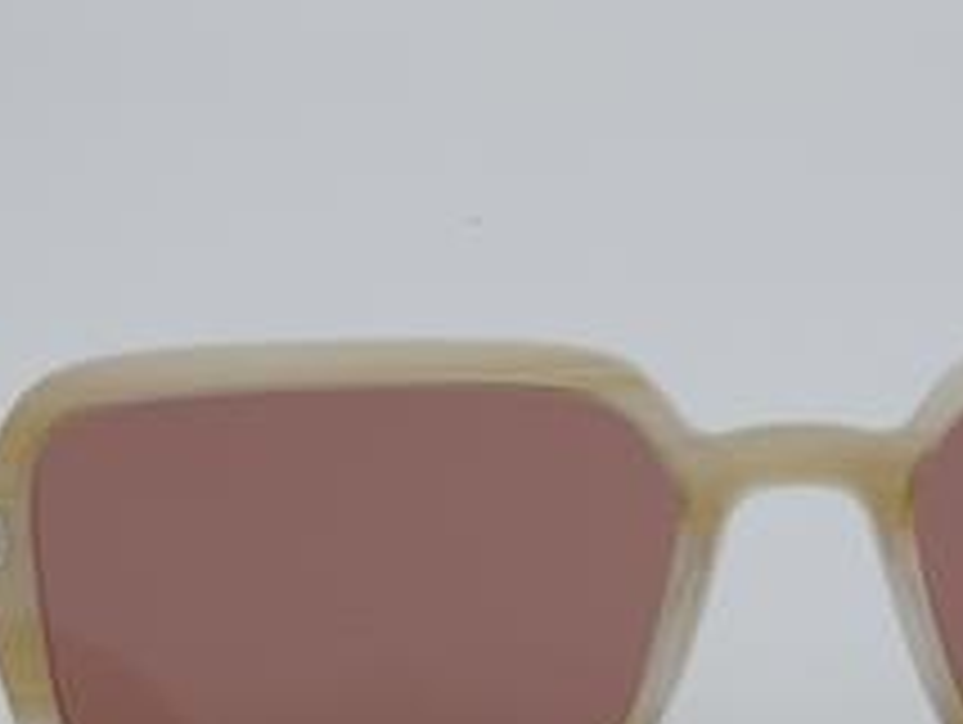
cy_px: 558
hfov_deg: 13.3
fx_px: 4119
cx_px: 806
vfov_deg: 10.0
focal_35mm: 148
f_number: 32
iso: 100
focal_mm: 55
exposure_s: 1/4
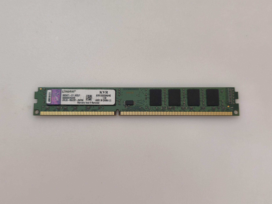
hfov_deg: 51.4
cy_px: 104
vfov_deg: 39.7
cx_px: 137
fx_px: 283
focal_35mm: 36
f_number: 1.6
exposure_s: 1/50
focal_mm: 6.57
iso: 320
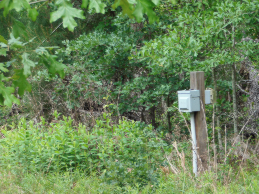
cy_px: 97
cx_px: 130
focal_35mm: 232
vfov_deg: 6.4
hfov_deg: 8.5
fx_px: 1736
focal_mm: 41.3
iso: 125
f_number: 5.6
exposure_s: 1/80
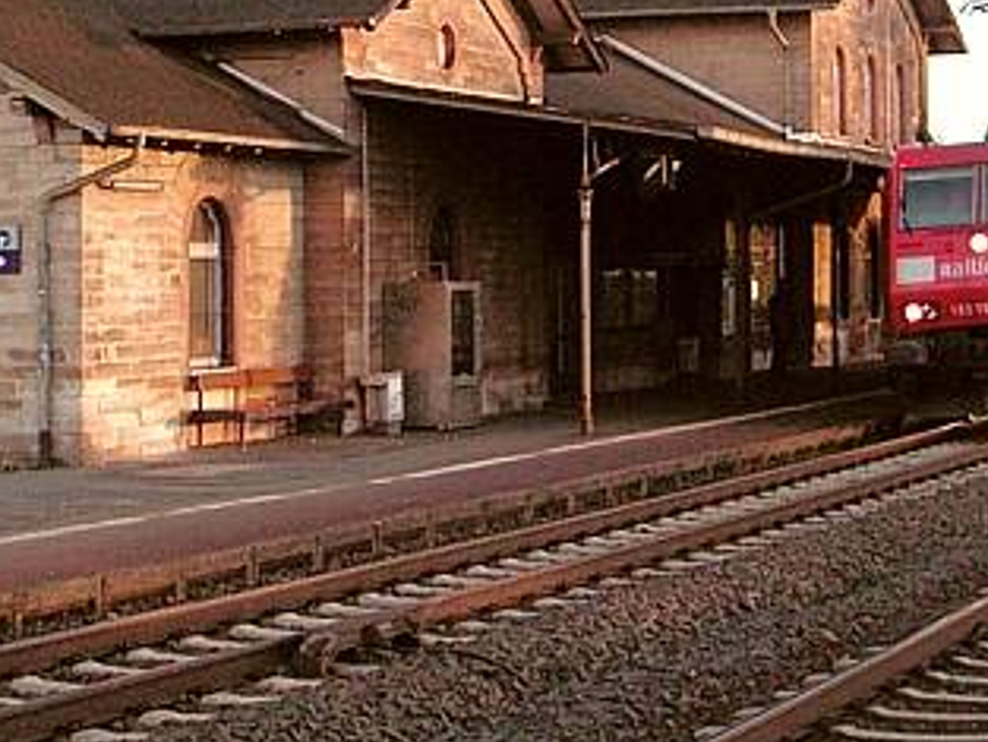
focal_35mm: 89
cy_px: 126
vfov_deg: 16.5
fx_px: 2541
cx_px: 462
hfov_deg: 22.0
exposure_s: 1/250
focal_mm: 6.3
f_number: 3.3
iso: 160
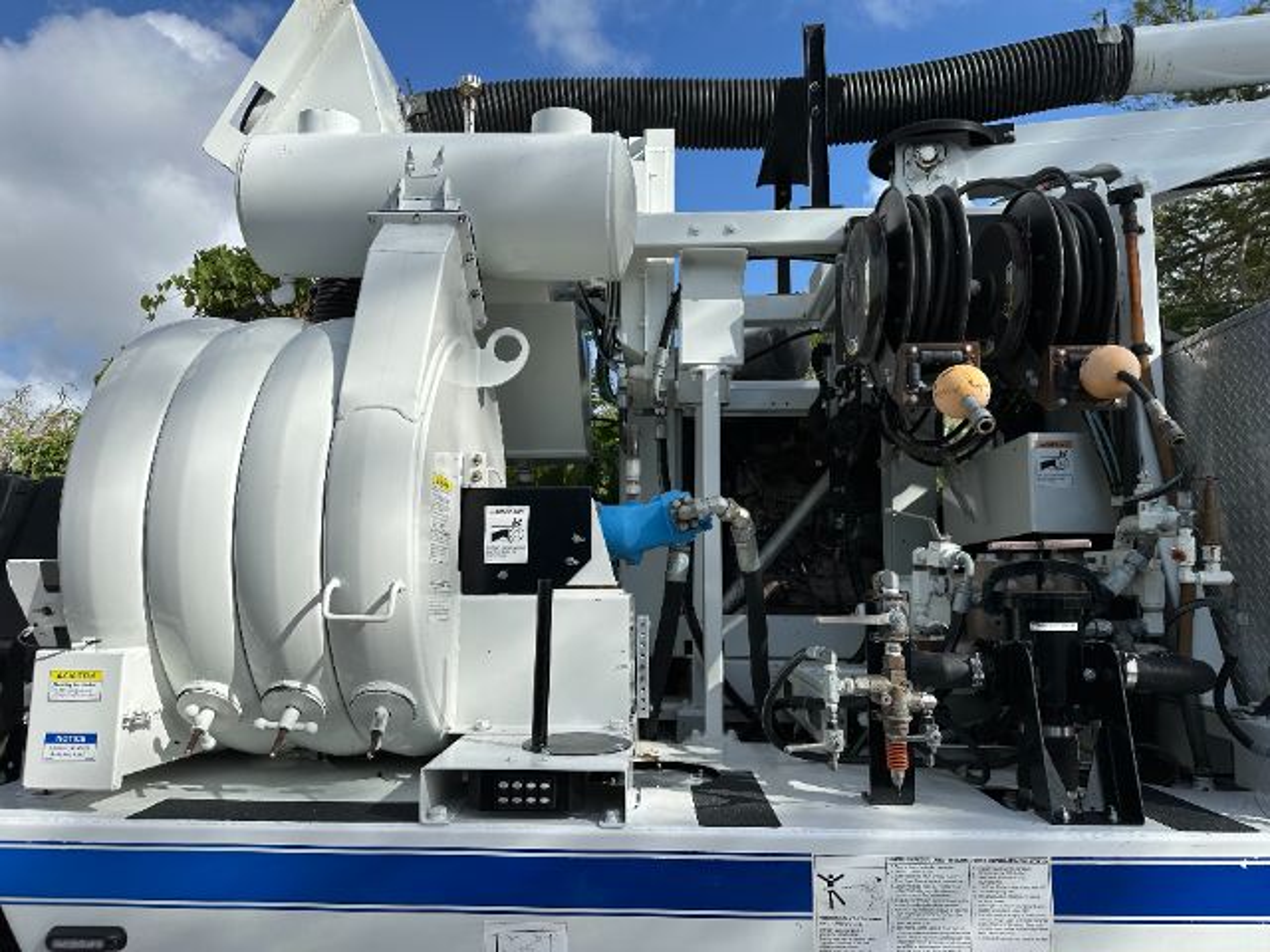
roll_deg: -1.0
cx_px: 635
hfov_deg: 71.6
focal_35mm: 24
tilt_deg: +7.5
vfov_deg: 56.8
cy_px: 476
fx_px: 881
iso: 80
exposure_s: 1/6211
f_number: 1.78
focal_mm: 6.86
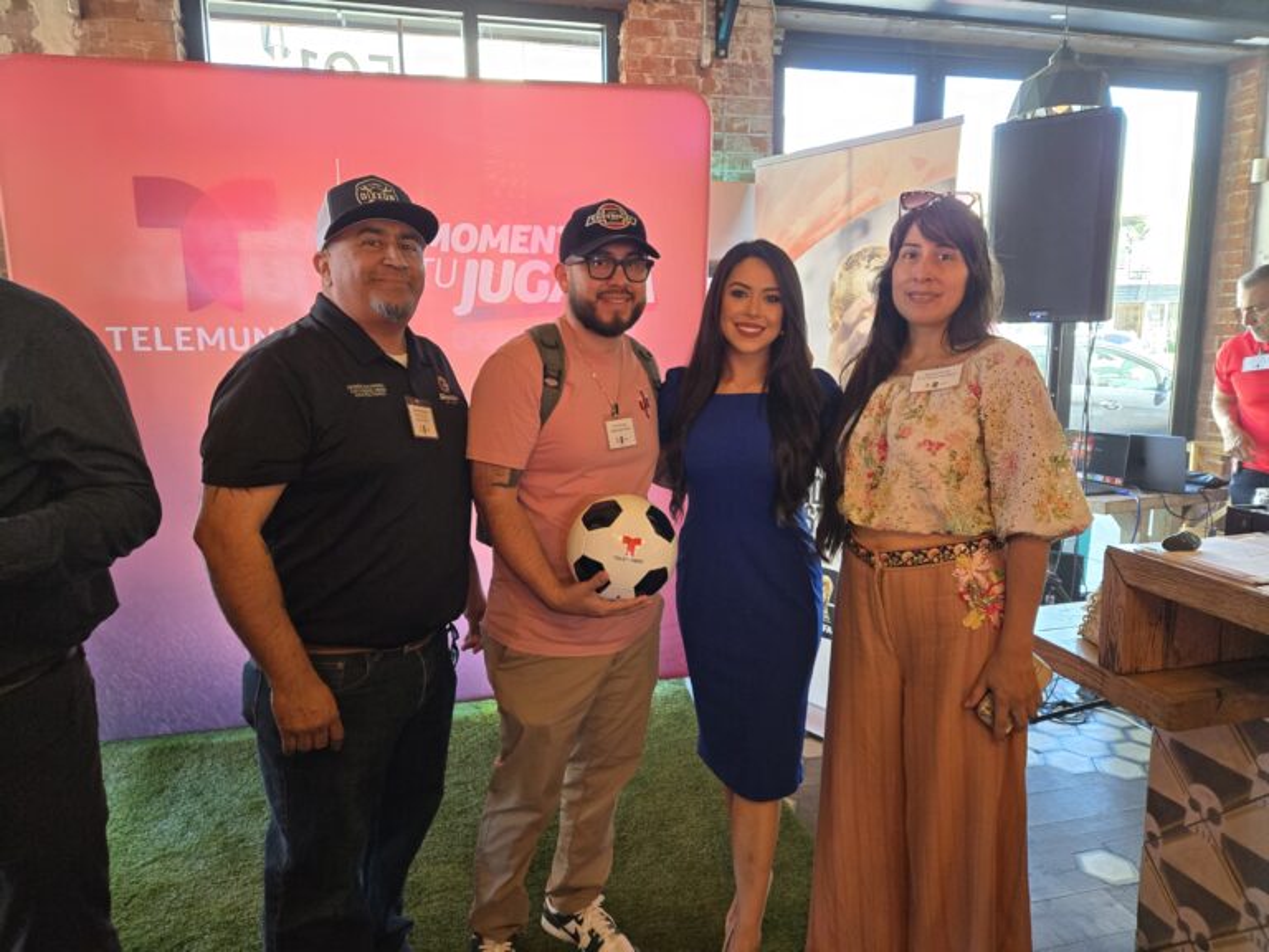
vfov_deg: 58.9
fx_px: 843
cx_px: 634
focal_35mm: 23
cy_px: 476
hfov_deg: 73.9
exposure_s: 1/120
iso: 400
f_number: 1.8
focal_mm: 5.4
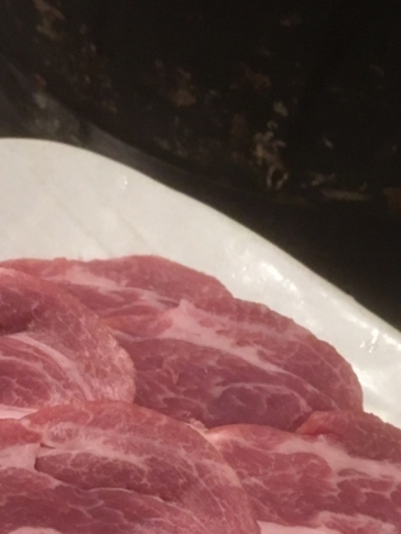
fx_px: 1096
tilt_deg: -50.7
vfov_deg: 25.8
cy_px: 547
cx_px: 125
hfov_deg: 20.7
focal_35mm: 71
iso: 200
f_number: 2.2
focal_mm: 4.15
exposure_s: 1/17
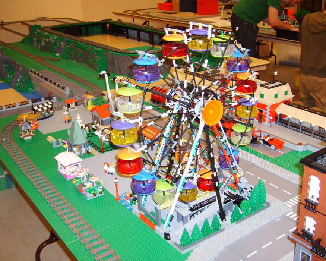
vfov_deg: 37.3
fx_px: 386
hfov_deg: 45.7
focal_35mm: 40
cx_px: 187
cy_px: 120
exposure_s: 1/45
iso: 120
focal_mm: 5.8
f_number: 2.8
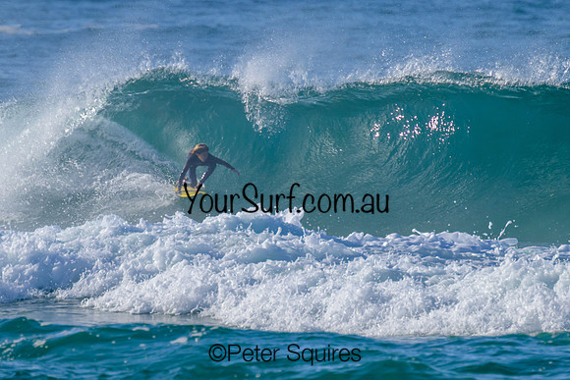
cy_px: 126
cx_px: 275
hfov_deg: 1.9
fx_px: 17353
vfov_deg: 1.3
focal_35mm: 1096
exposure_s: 1/2000
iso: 720
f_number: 11
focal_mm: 800
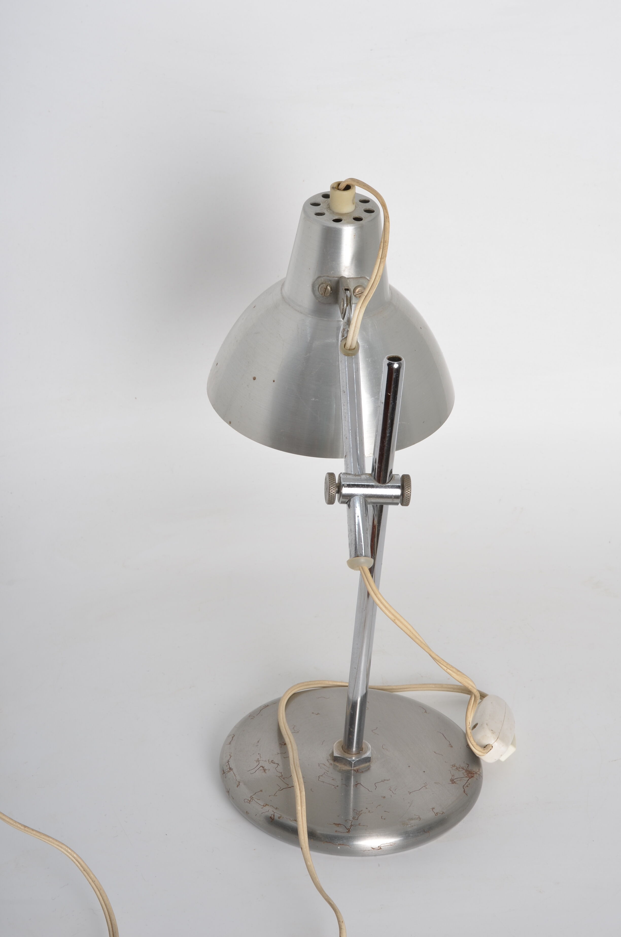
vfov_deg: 27.0
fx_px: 1949
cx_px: 310
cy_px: 468
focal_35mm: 75
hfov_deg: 18.1
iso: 100
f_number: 14
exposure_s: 1/160
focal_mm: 50
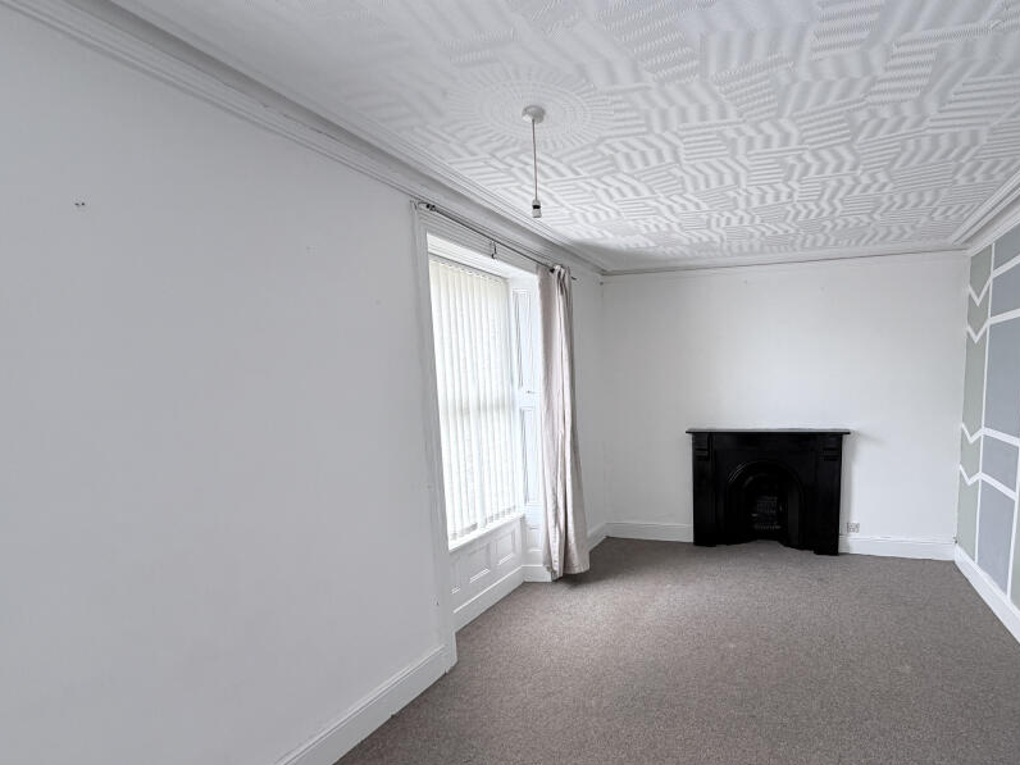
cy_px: 441
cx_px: 645
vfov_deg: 71.2
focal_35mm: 18
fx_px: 530
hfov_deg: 85.8
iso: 160
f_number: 2.2
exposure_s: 1/121
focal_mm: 2.22
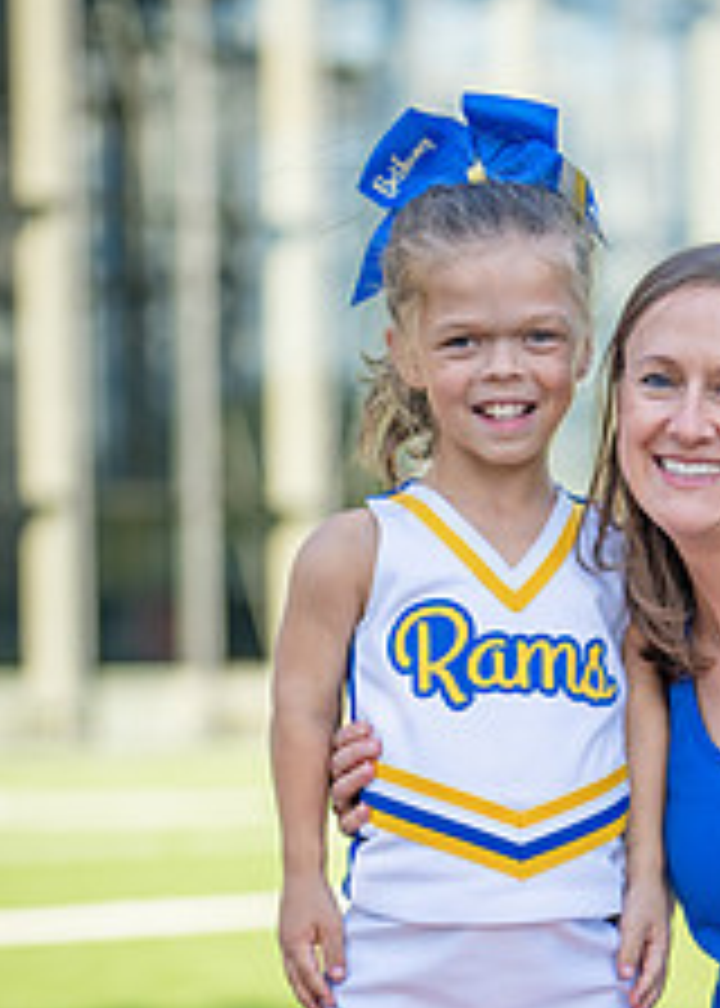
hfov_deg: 9.3
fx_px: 4409
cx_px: 655
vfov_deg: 13.0
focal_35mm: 154
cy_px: 841
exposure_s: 1/3200
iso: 100
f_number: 1.2
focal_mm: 50
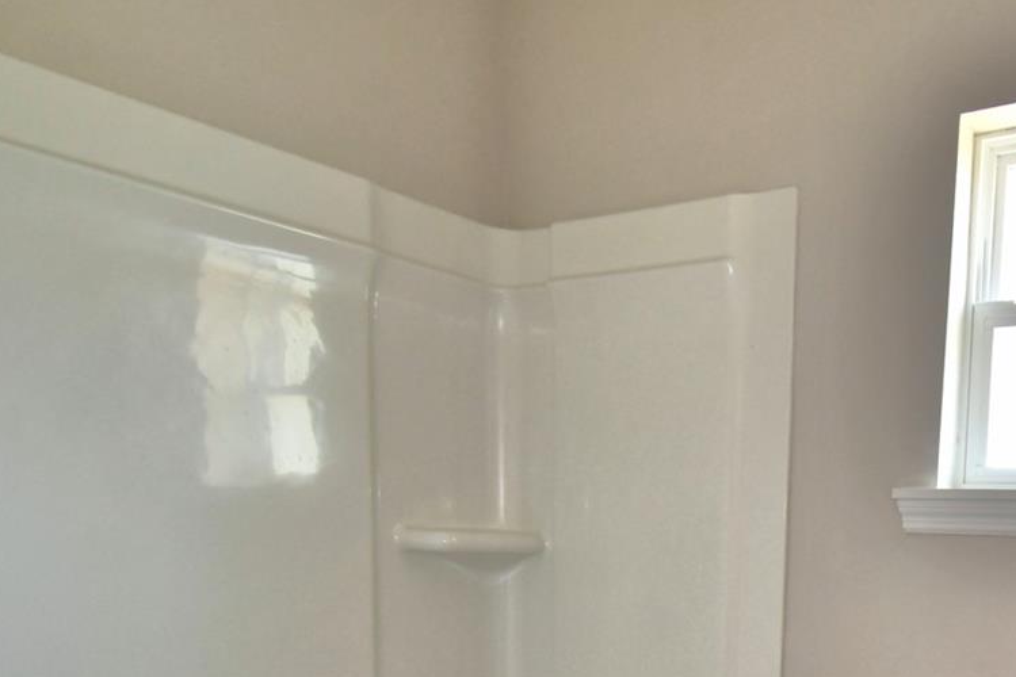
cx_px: 836
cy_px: 655
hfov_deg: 54.1
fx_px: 903
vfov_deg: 37.4
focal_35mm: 32
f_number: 4.5
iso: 200
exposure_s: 1/40
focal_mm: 10
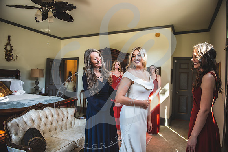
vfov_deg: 53.2
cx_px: 114
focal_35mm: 24
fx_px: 152
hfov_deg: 73.7
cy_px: 76
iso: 200
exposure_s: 1/125
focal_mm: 24
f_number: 2.8
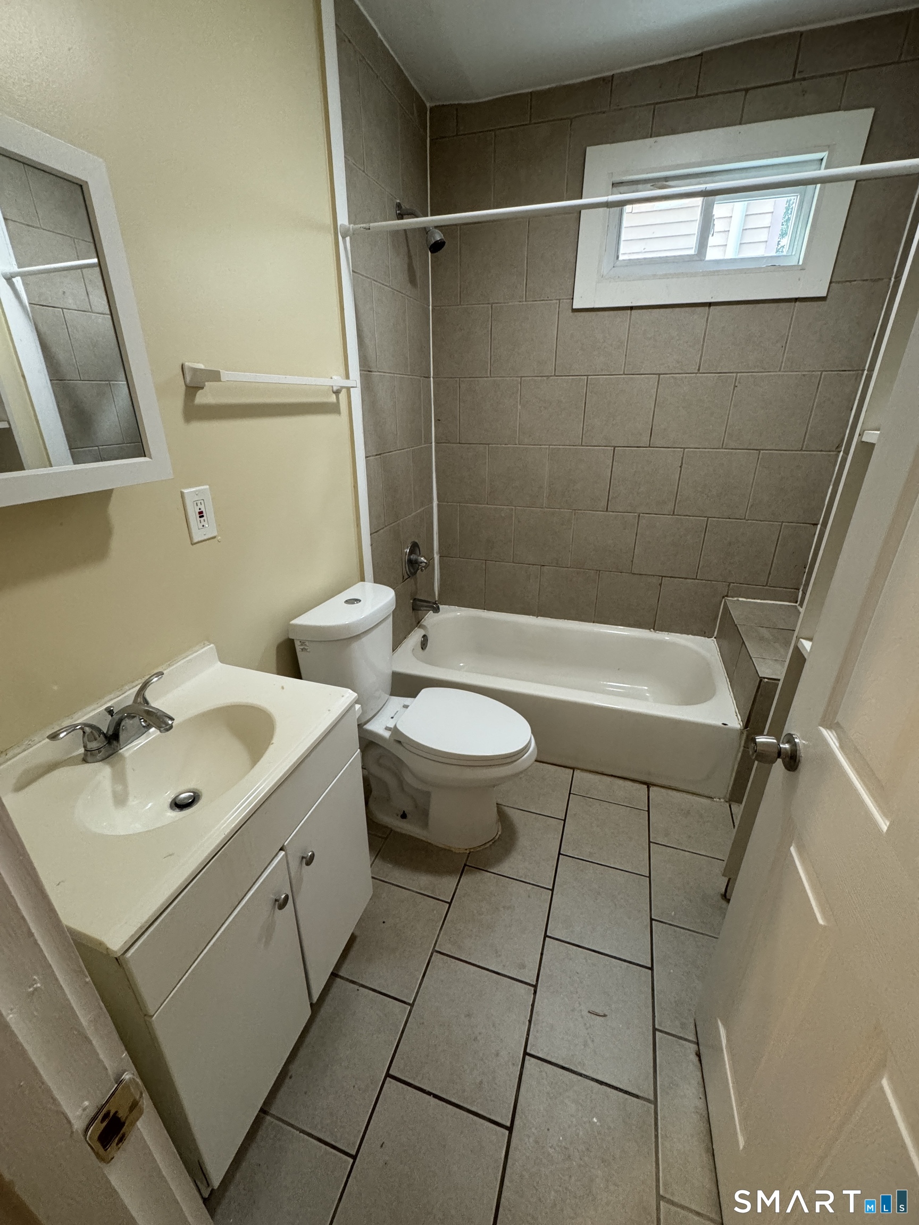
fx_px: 496
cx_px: 460
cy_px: 612
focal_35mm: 14
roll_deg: +0.2
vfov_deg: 102.1
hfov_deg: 85.7
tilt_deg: -23.4
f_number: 2.2
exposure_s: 1/60
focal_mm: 2.22
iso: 500
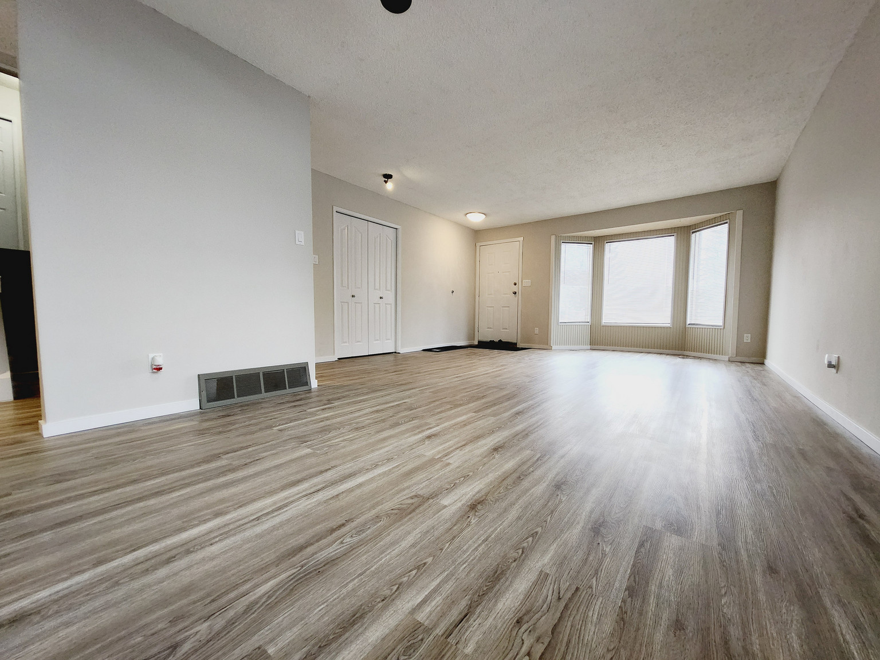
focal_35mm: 13
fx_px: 330
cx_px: 440
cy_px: 330
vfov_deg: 89.9
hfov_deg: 106.2
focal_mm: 1.74
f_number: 2.2
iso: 160
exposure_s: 1/60
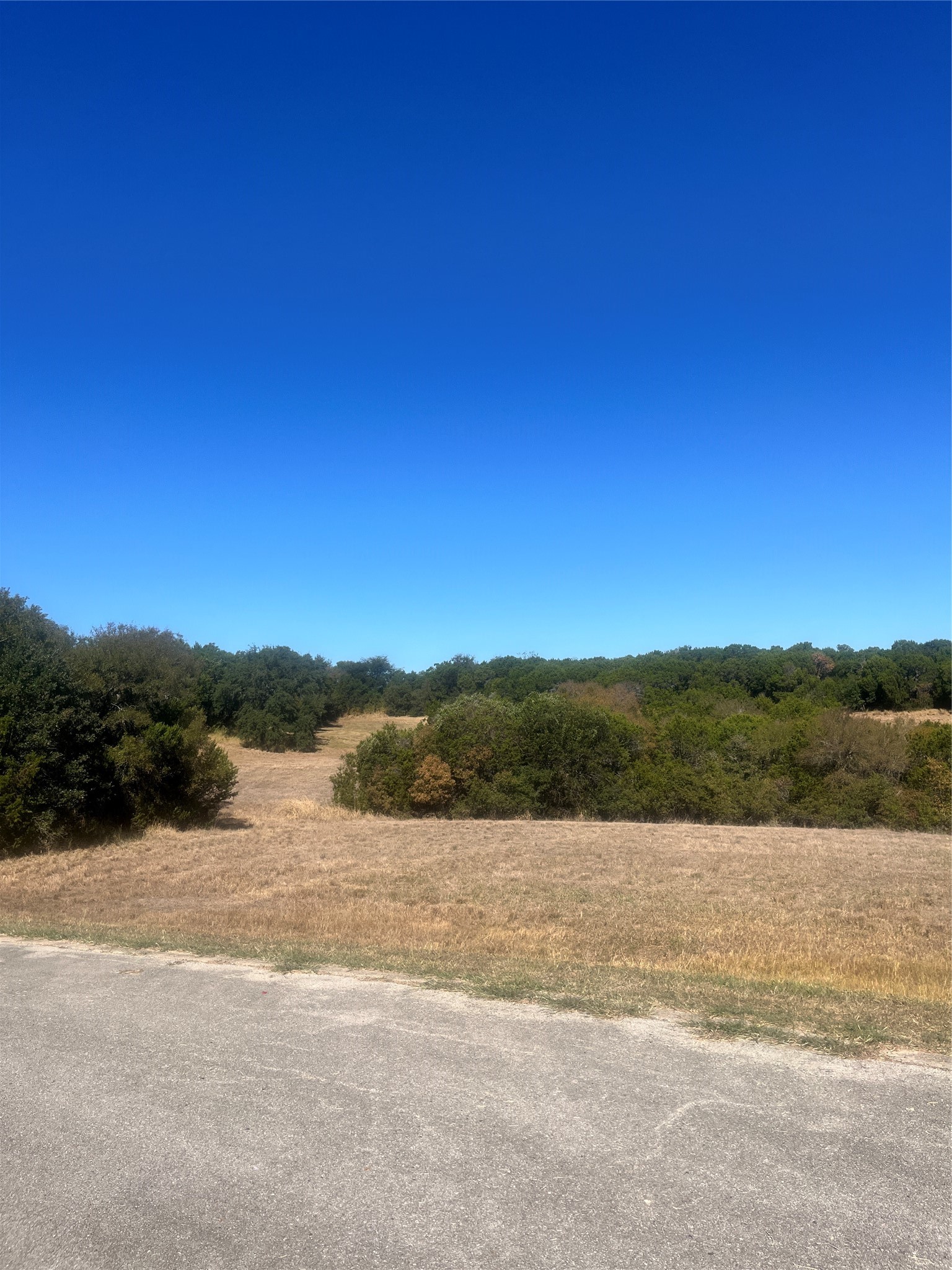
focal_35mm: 26
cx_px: 476
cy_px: 635
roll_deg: +1.7
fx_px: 953
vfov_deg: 67.3
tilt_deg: +4.7
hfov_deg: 53.1
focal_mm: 5.1
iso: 50
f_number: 1.6
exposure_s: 1/4651
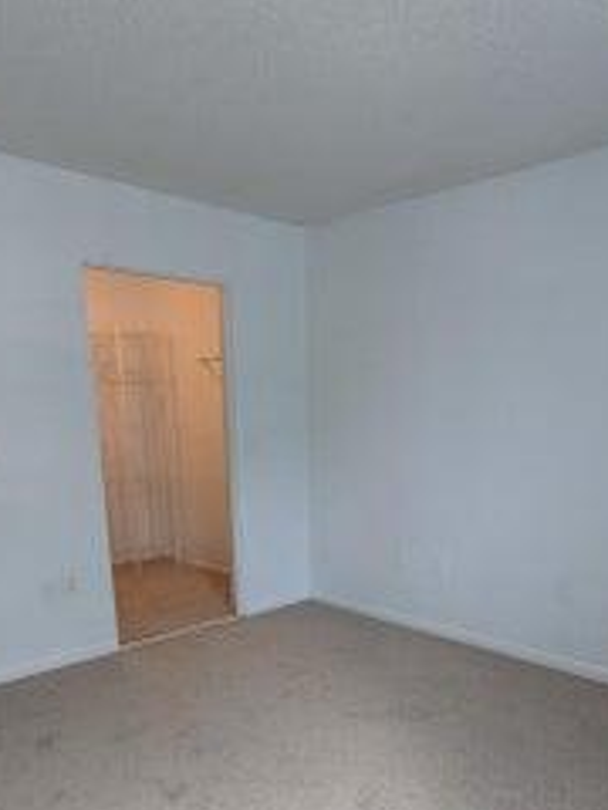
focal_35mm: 26
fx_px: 609
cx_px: 346
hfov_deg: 52.9
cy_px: 591
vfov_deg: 64.0
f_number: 2.2
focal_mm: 1.95
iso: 109
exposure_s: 1/23.8
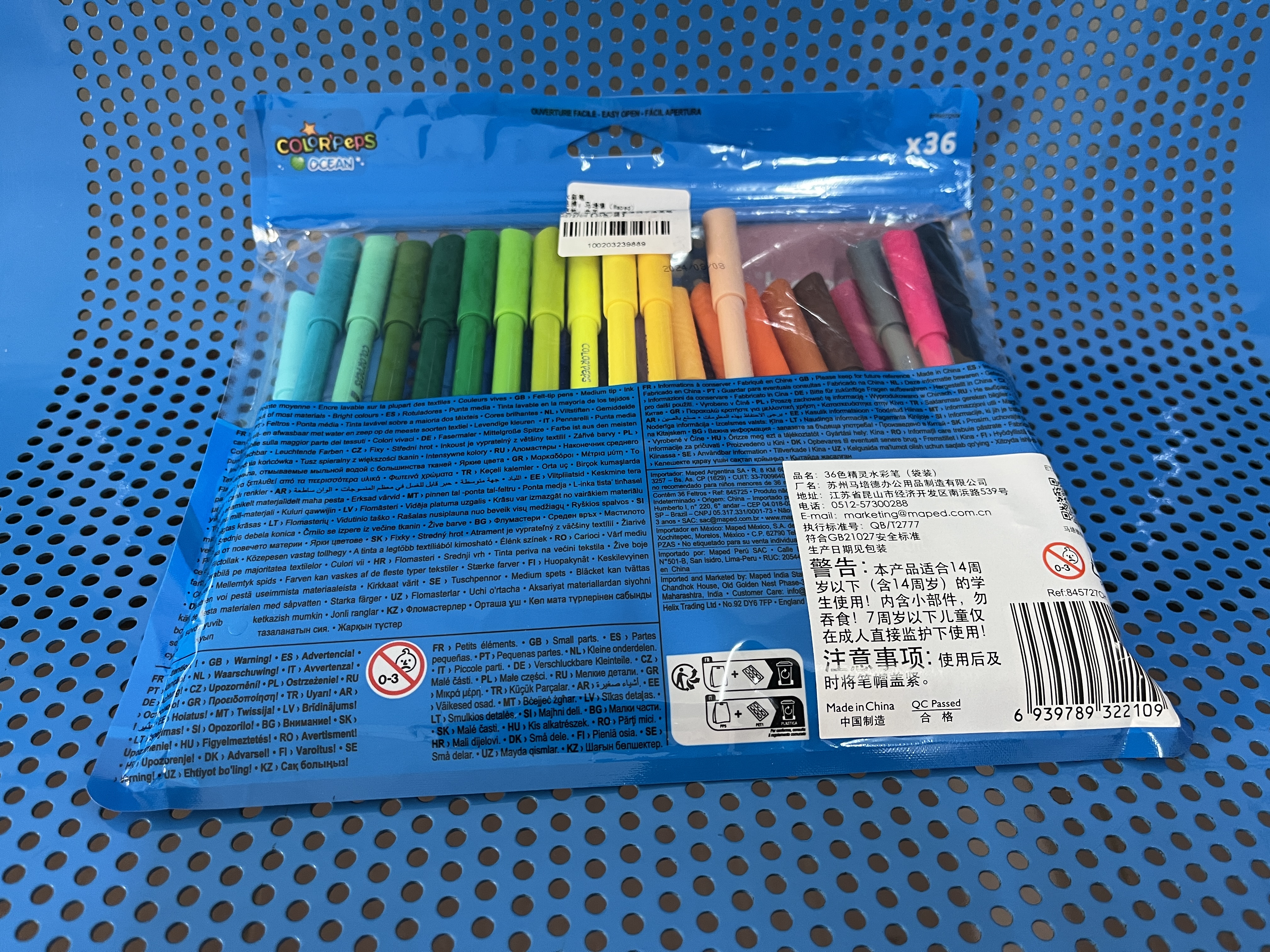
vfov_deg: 53.1
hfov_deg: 67.3
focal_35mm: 26
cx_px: 635
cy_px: 476
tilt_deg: -48.0
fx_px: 954
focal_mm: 5.1
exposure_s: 1/60
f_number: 1.6
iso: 160
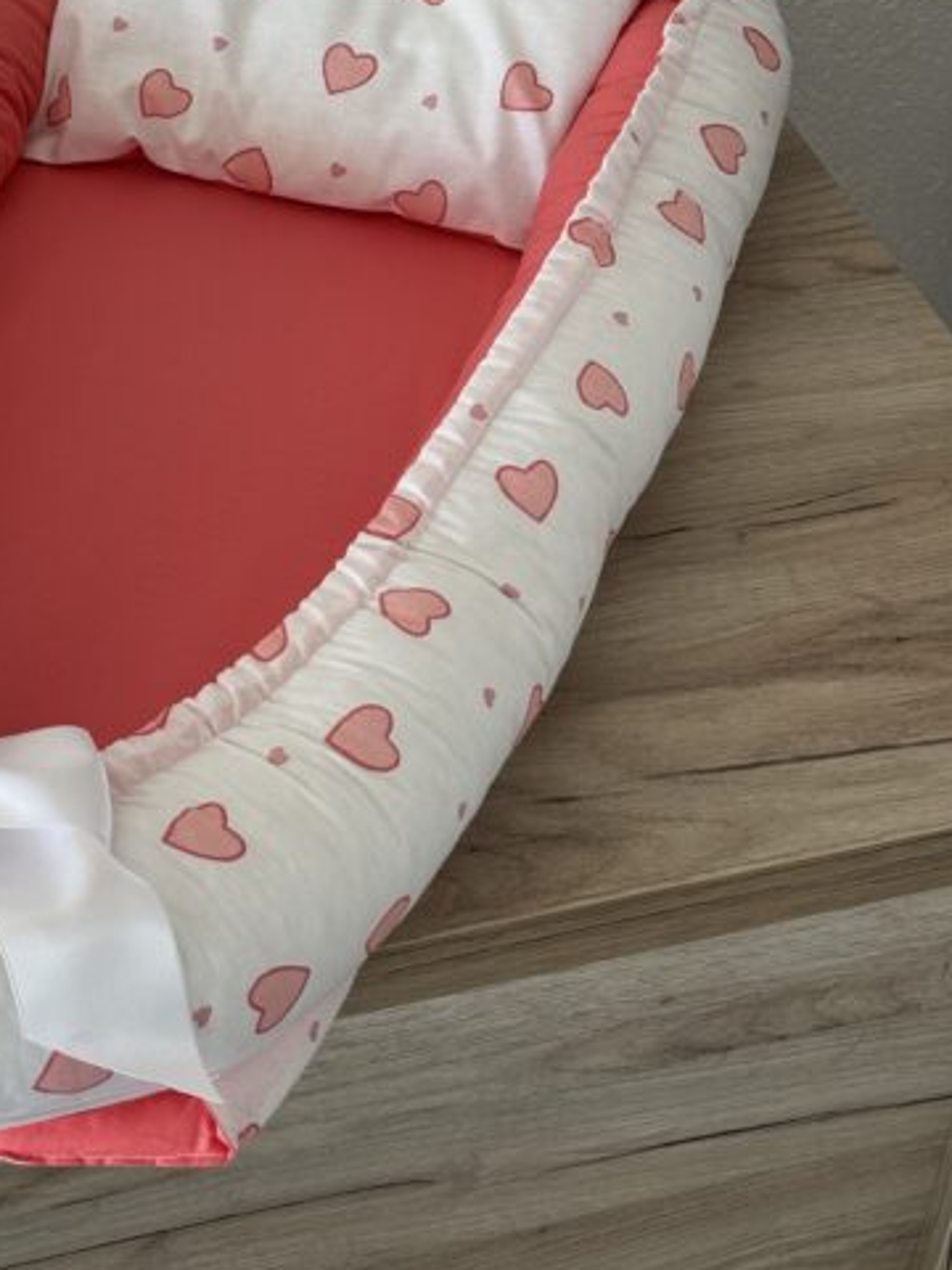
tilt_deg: -40.2
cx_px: 188
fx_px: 2934
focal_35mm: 80
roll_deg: -1.0
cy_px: 386
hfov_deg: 18.3
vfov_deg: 24.3
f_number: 1.78
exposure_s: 1/121
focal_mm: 6.76
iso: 64
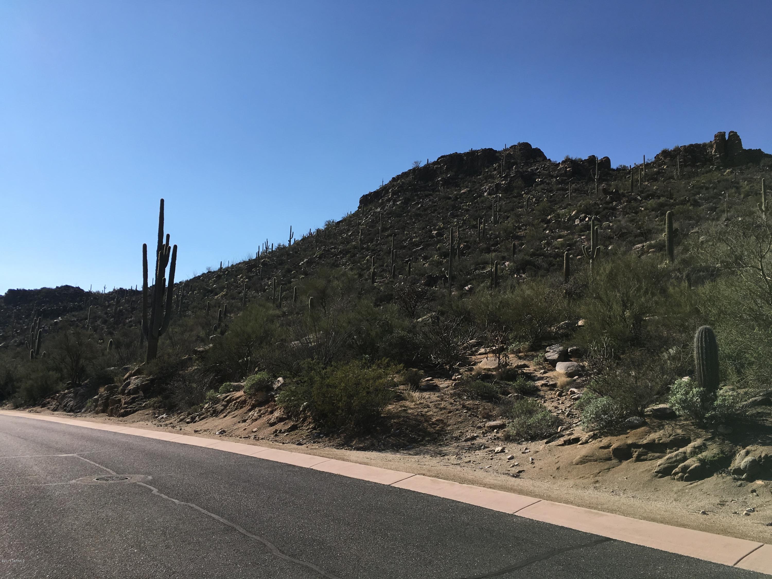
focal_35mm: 29
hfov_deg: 61.7
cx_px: 386
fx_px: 647
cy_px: 290
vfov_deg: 48.2
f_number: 2.2
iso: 25
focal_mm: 4.15
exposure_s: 1/2404
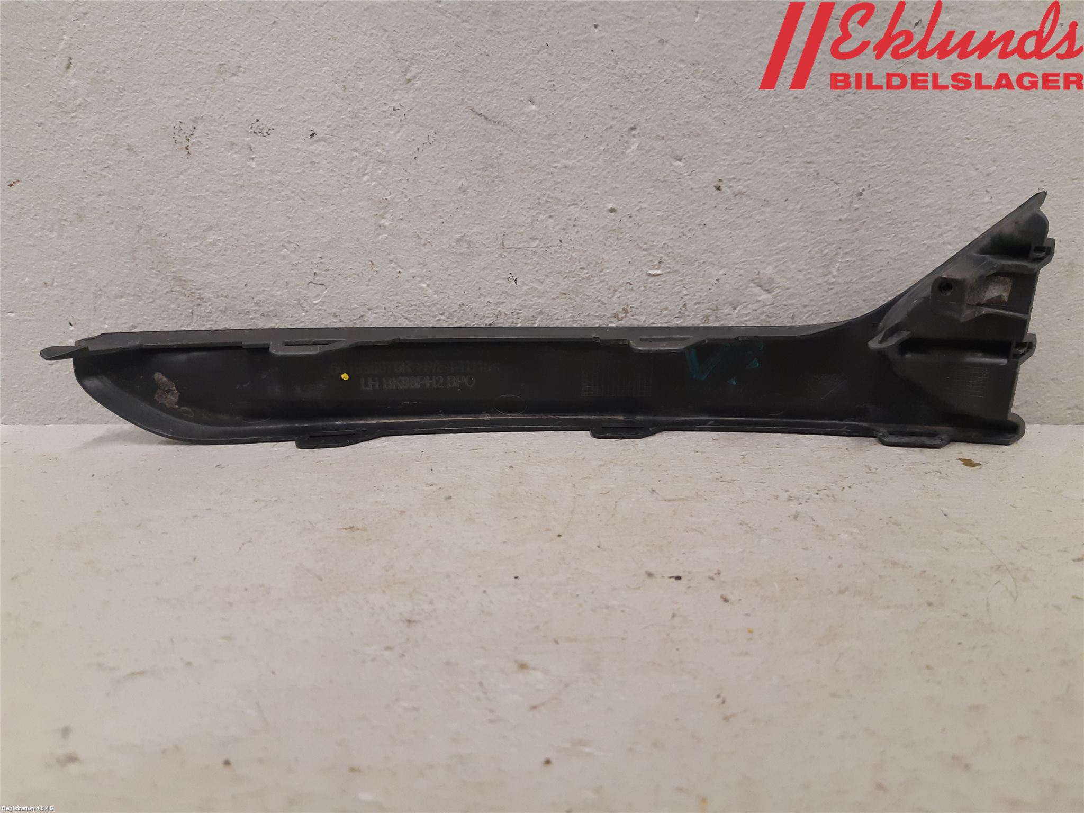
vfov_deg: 53.1
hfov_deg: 67.3
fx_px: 814
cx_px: 542
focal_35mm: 26
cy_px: 406
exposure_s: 1/50
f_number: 1.7
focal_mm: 3.93
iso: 200
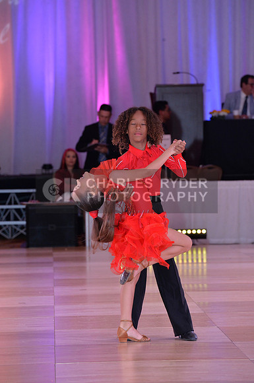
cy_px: 192
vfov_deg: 10.3
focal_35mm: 200
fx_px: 2123
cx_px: 127
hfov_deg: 6.8
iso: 2000
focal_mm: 200
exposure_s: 1/250
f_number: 7.1
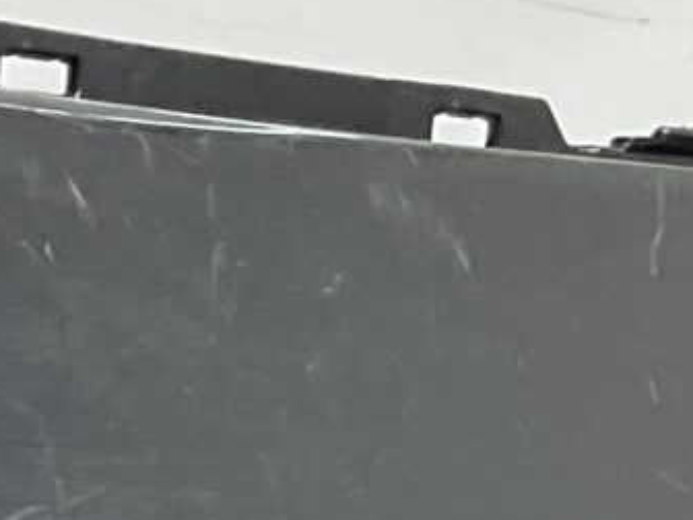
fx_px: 4424
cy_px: 1339
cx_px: -637
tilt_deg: -6.7
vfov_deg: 6.3
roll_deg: +2.8
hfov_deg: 8.5
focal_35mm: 221
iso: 32
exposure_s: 1/120
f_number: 1.8
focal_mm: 3
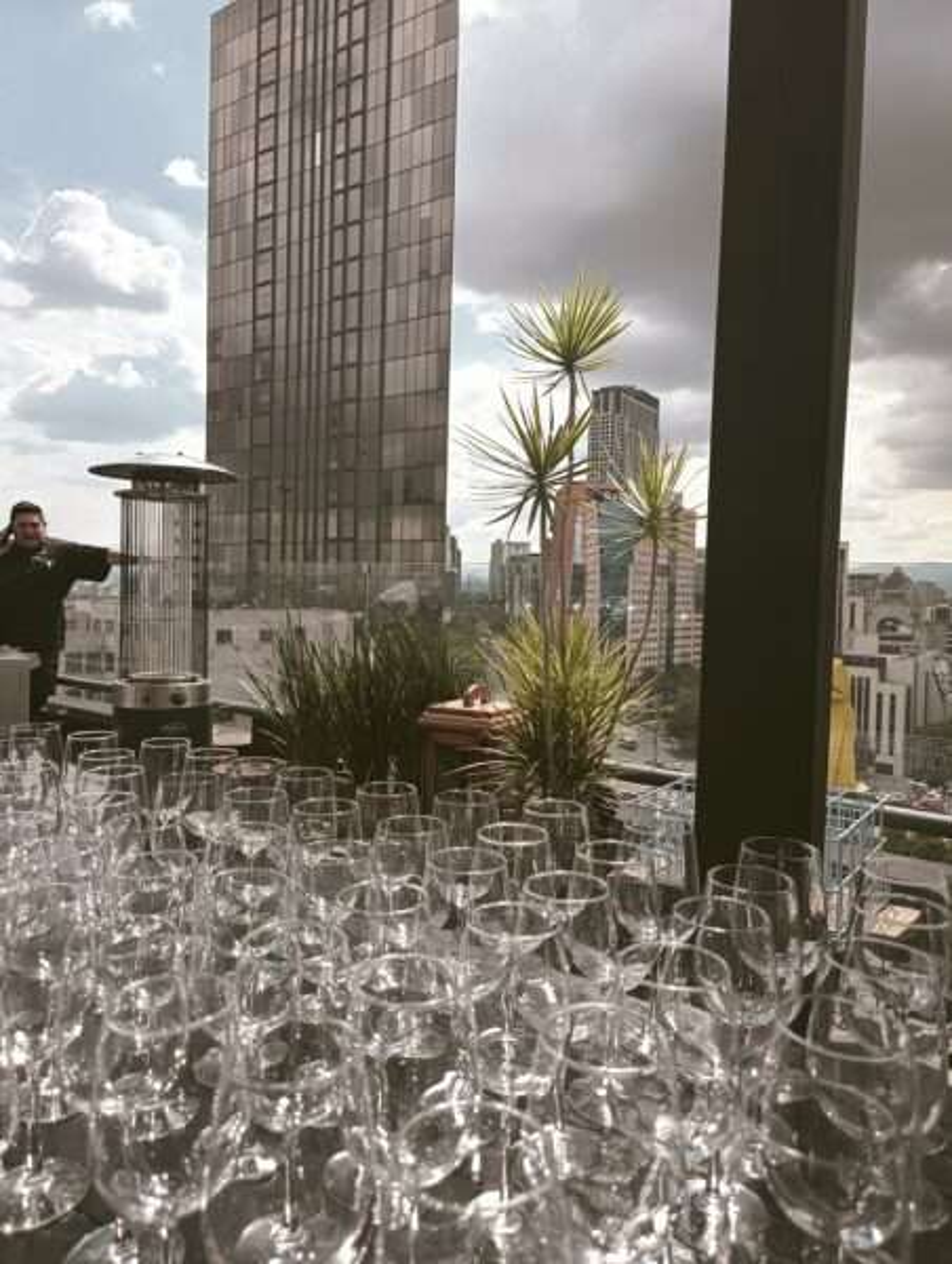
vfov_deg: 73.8
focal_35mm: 23
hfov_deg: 59.0
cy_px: 632
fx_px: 841
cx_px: 476
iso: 50
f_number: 1.69
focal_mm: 6.06
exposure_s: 1/404
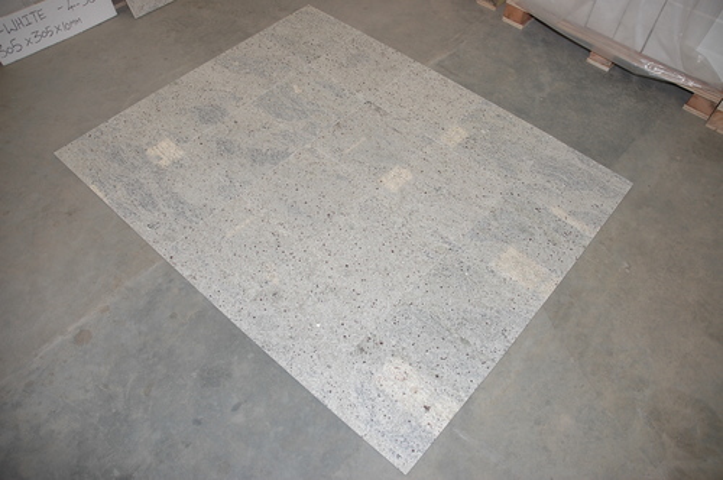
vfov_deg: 47.8
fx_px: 542
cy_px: 240
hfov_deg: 67.4
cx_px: 362
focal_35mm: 27
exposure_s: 1/60
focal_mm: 18
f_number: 4
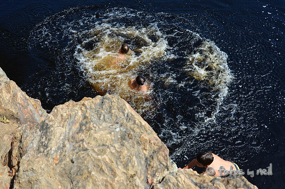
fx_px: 332
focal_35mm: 42
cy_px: 94
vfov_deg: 31.7
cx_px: 142
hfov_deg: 46.5
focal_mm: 28
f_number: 10
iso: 400
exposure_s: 1/400
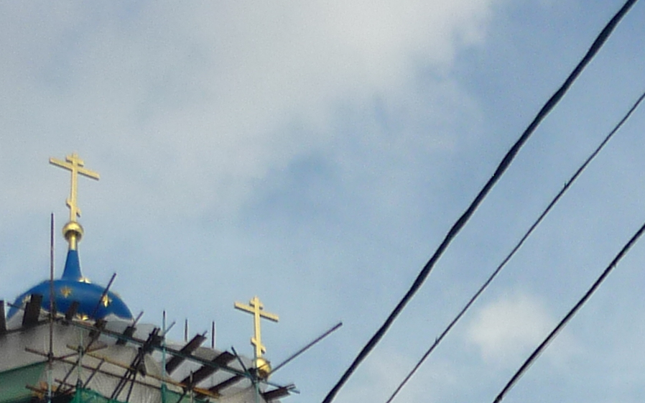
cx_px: 497
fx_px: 2285
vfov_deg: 9.6
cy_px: 686
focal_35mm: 130
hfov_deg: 16.0
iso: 100
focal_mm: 5.5
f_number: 8
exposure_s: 1/160
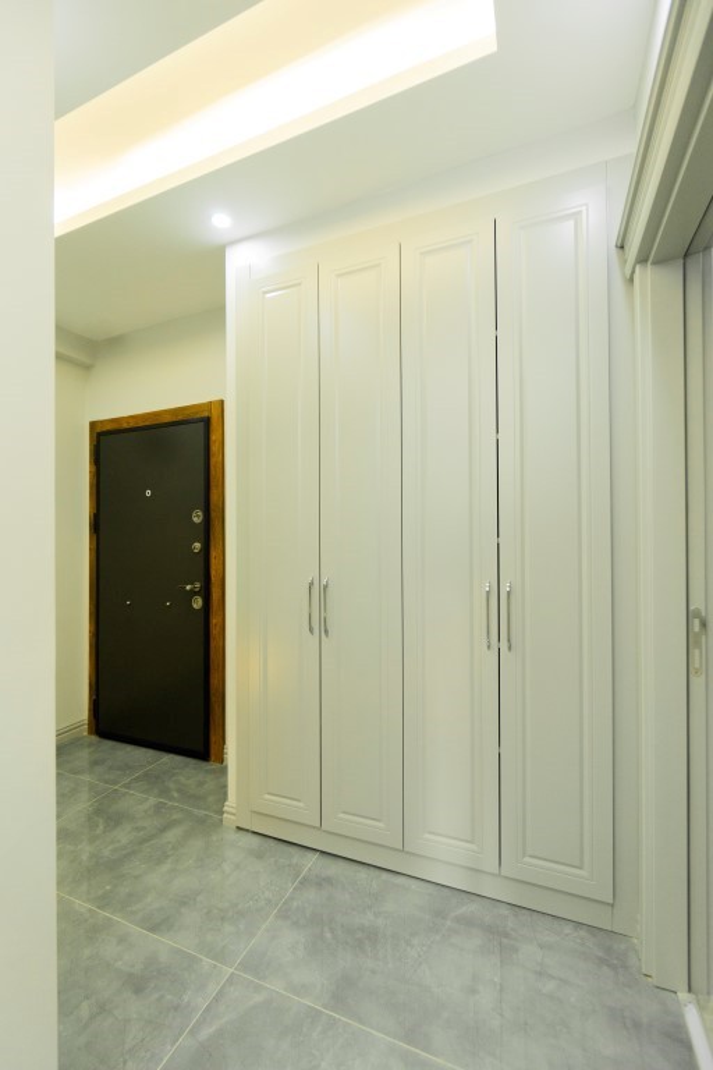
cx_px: 356
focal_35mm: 15
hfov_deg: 77.3
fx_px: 446
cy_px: 535
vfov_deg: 100.4
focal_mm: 10
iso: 1000
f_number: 4
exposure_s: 1/40
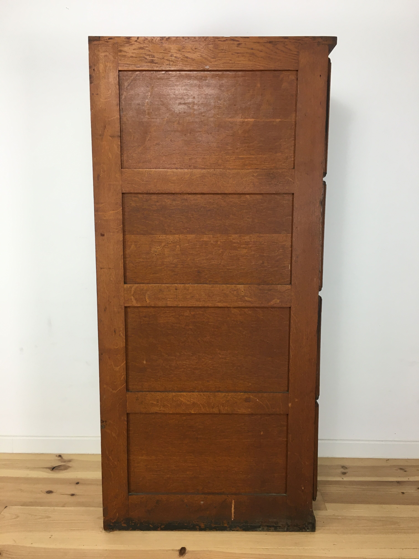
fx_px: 468
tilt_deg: -8.7
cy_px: 280
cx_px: 210
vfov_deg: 61.7
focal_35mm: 29
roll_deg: -0.5
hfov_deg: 48.2
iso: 50
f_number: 2.2
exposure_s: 1/33
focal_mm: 4.15
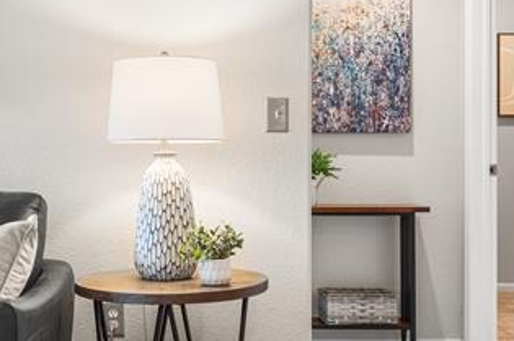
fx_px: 856
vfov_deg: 22.5
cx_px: 206
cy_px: 168
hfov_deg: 33.3
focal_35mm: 60
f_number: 8
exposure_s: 1/1.25
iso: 160
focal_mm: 29.5
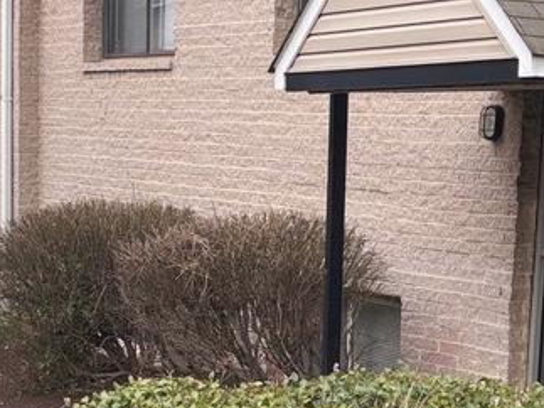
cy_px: 371
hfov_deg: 16.9
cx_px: 185
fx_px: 1822
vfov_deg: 12.7
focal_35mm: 116
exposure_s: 1/1115
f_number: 1.6
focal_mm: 5.96
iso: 50
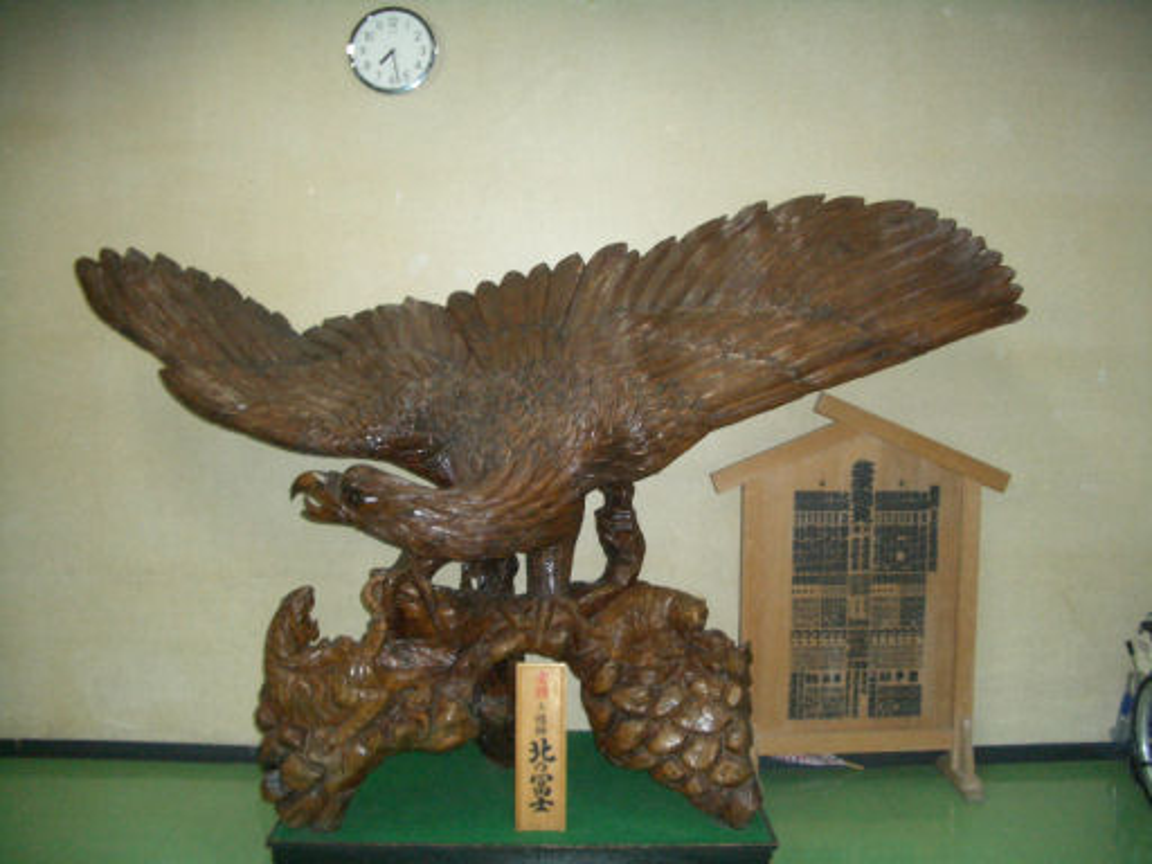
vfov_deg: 40.7
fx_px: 1165
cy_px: 432
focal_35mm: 35
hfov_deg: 52.6
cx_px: 576
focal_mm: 5.8
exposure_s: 1/60
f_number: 2.6
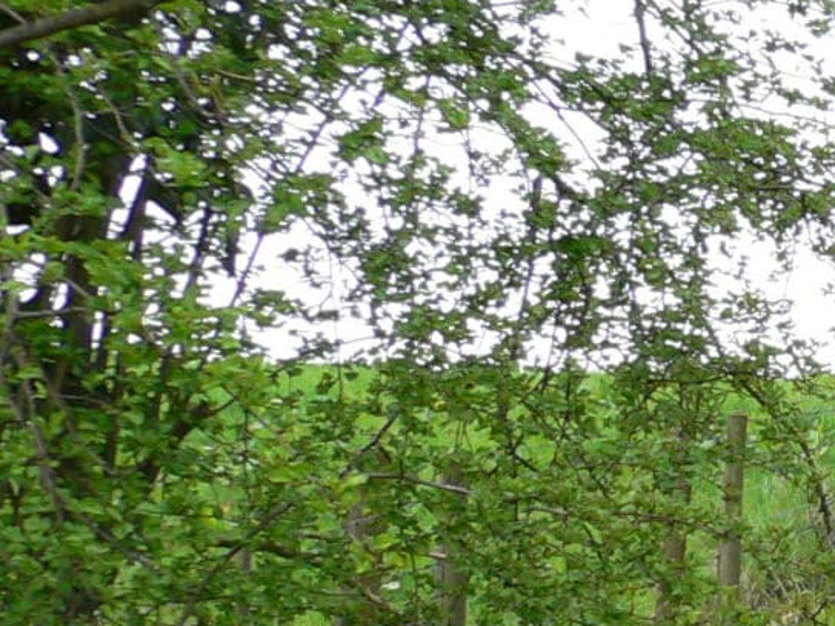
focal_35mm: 132
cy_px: 355
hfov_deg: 13.5
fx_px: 3183
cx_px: 1476
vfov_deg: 11.2
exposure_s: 1/100
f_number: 2.8
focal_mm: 5.8
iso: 100
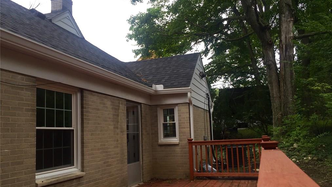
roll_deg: +1.7
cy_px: 106
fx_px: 282
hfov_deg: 61.0
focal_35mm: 32
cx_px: 168
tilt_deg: +6.2
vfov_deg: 36.6
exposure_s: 1/173
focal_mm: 4.15
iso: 32
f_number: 2.2
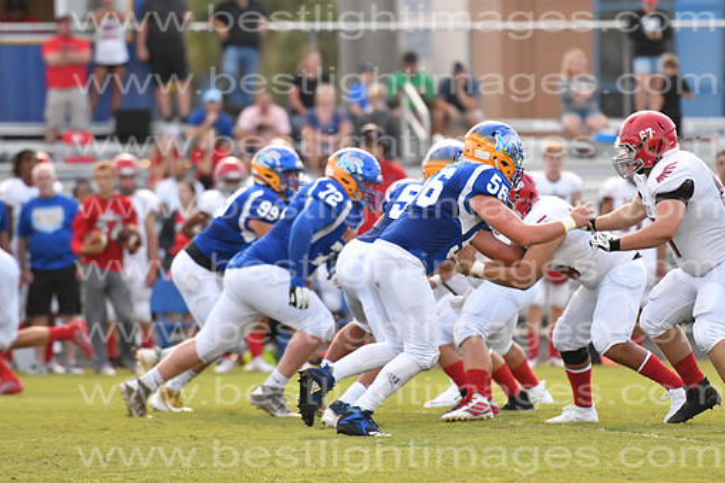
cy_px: 239
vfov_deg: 4.0
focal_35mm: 341
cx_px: 399
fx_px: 6867
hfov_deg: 6.0
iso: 1600
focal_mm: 200
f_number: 3.2
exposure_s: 1/640
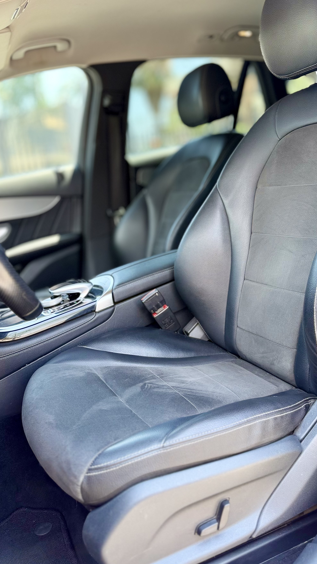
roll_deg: +6.2
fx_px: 448
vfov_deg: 64.2
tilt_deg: -10.1
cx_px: 173
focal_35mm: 30
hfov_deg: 38.9
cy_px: 256
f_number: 1.78
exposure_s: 1/172
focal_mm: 6.76
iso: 80
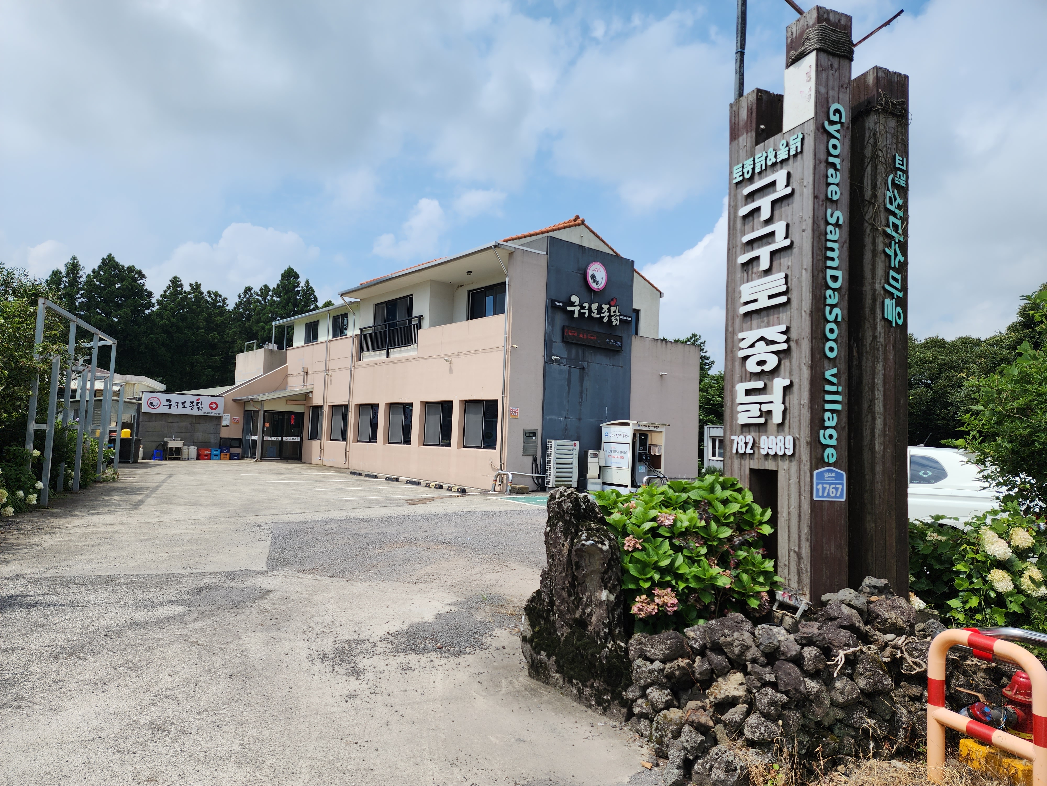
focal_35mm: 23
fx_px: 696
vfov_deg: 58.9
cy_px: 393
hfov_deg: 73.9
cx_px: 524
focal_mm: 6.4
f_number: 1.8
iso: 12
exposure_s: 1/1321
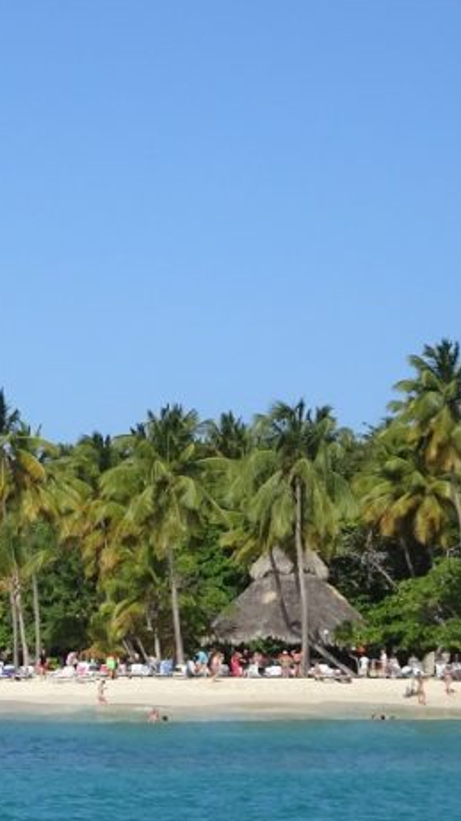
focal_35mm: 166
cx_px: -196
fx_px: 3611
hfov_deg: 7.2
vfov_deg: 12.9
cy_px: 575
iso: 80
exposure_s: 1/800
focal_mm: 10.23
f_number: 4.5
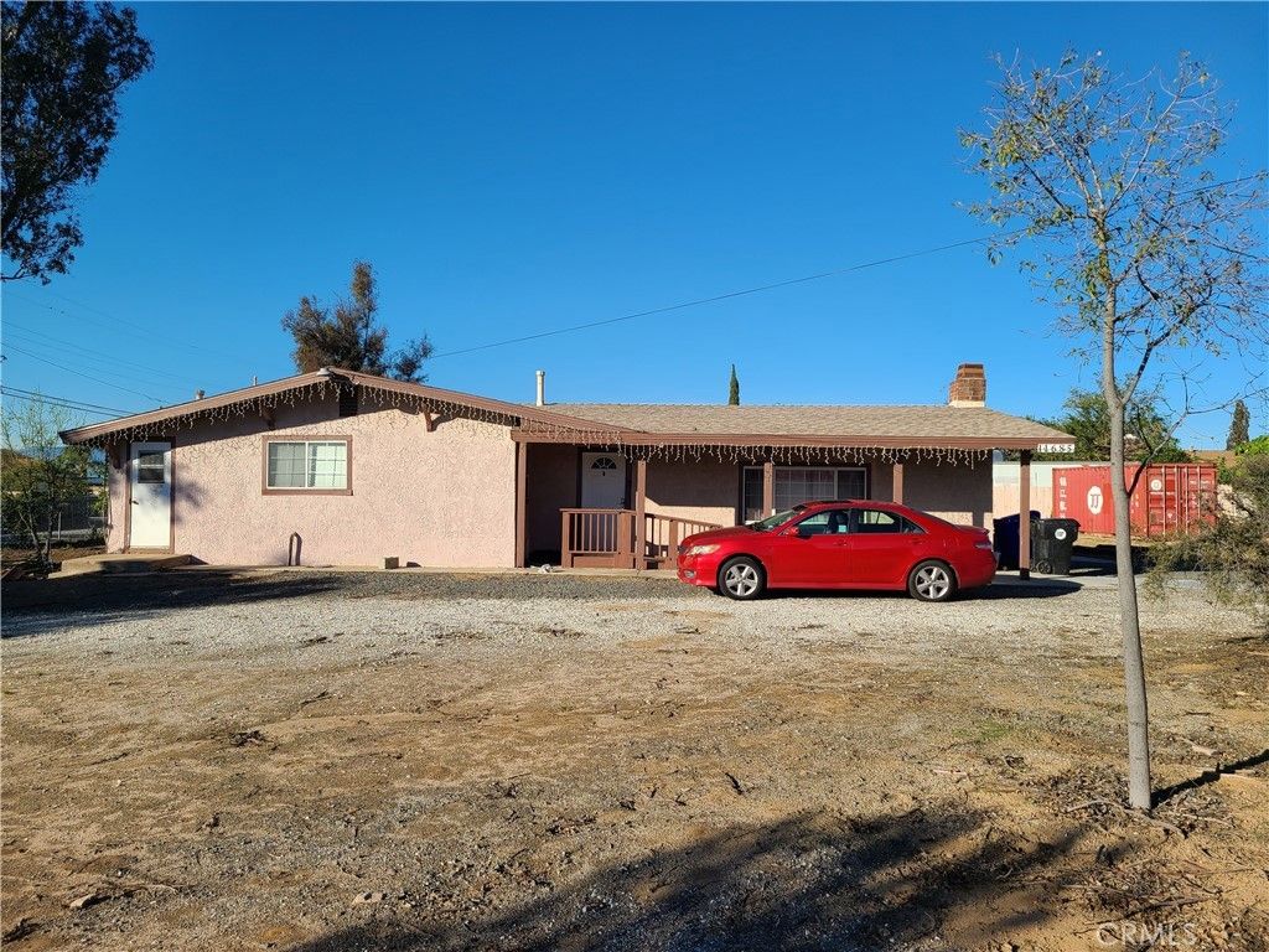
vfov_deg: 53.1
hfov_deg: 67.3
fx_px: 953
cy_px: 476
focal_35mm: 26
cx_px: 634
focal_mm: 5.4
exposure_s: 1/2391
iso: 40
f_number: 1.8
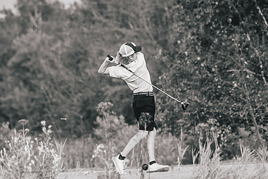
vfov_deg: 3.7
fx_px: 2791
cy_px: 111
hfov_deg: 5.5
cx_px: 143
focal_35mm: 375
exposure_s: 1/1000
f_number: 2.8
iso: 200
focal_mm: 150
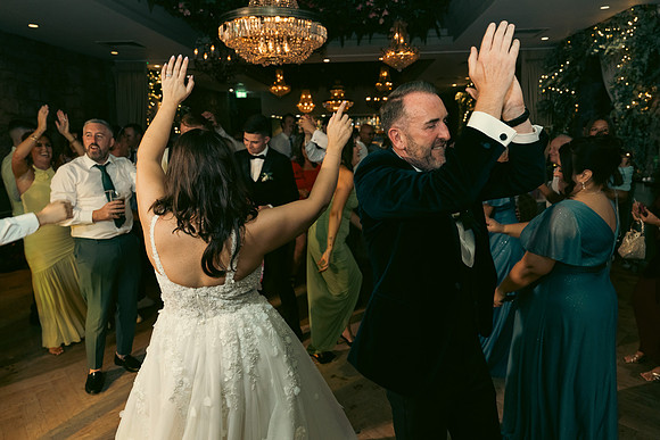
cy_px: 220
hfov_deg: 73.7
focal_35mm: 24
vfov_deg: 53.2
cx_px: 330
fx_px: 440
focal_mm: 24
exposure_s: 1/160
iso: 2500
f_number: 3.5
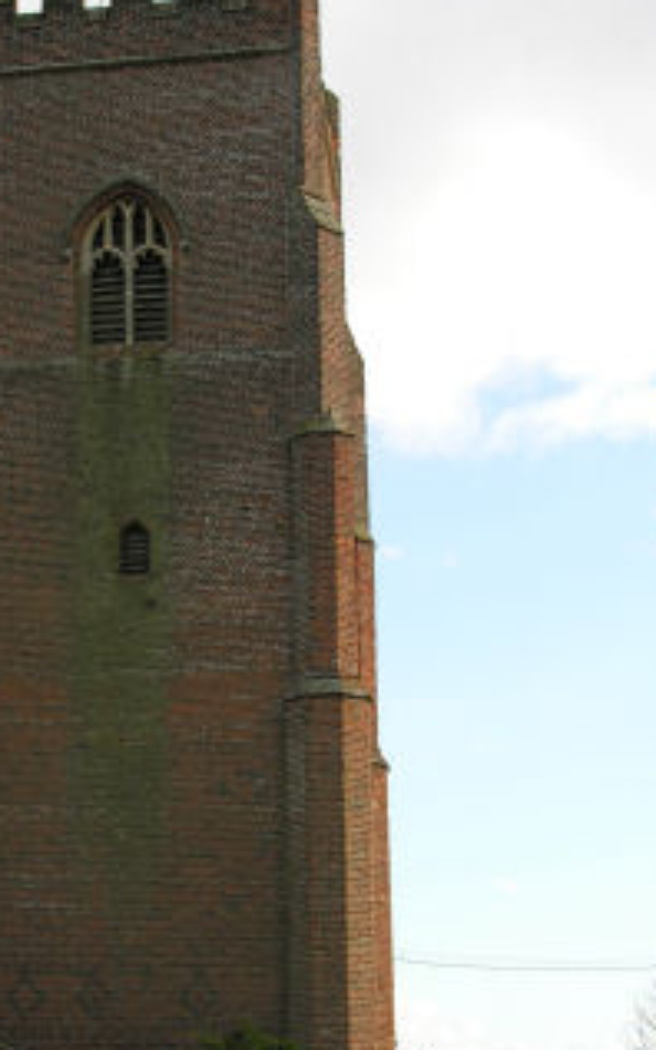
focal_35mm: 77
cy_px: 533
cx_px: 108
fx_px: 2204
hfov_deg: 16.8
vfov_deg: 26.8
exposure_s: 1/112
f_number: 5.5
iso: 50
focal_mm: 12.7
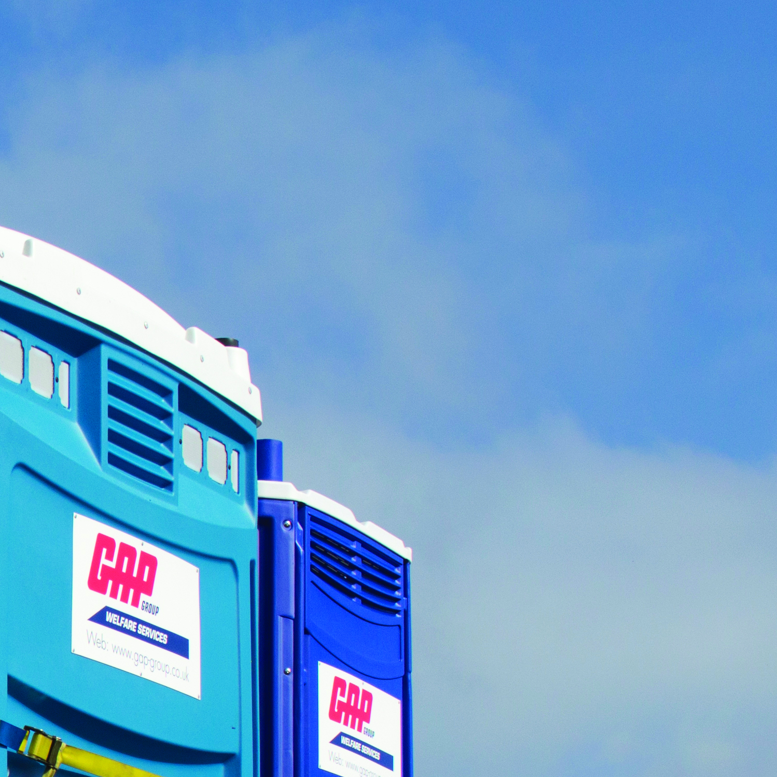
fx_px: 3378
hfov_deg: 12.4
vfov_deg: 13.0
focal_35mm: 133
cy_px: 745
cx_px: -408
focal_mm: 26
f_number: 7.1
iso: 100
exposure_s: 1/640
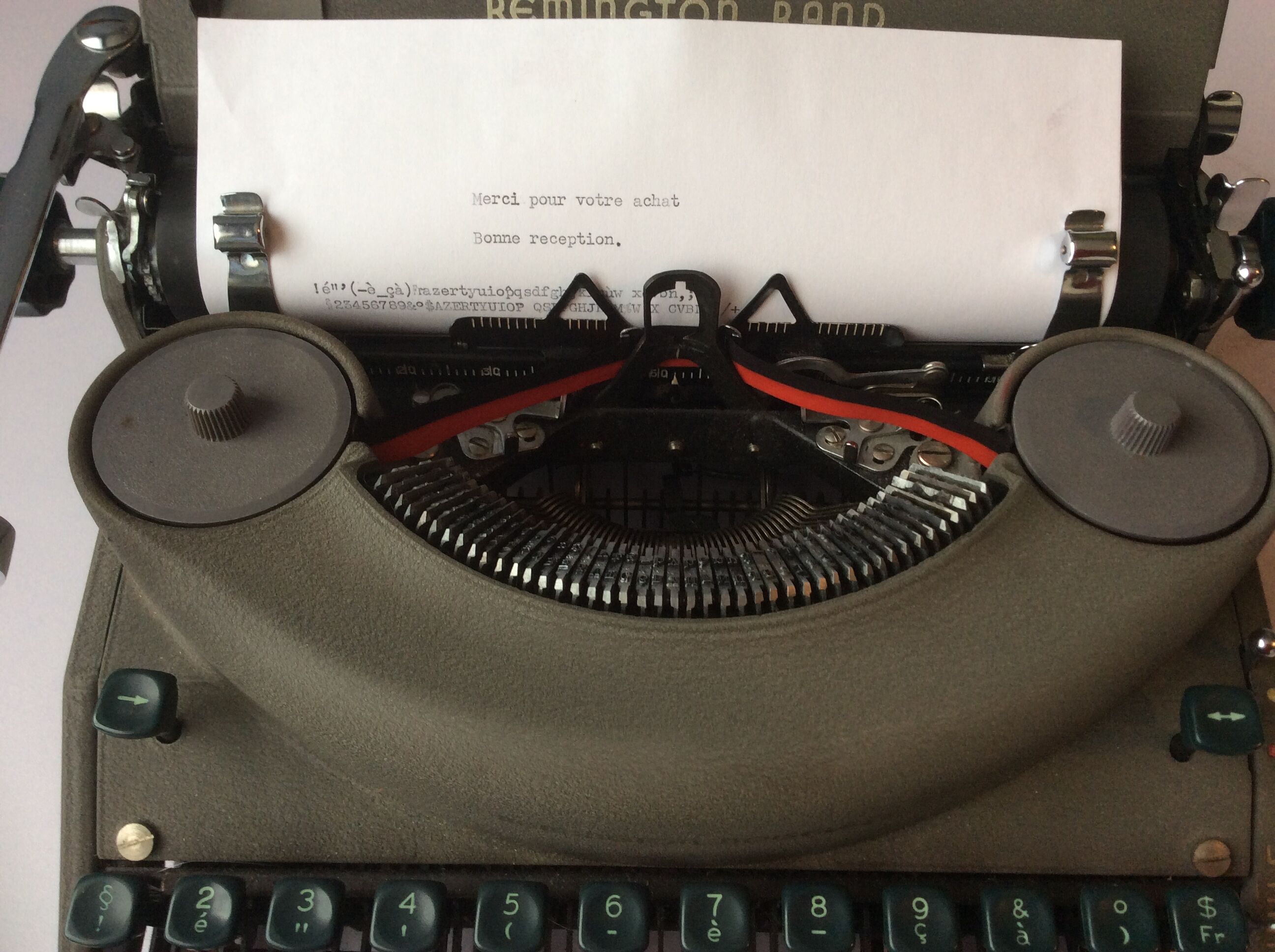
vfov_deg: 44.1
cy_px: 476
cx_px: 638
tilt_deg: -63.5
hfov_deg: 56.9
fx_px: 1177
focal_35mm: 32
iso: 40
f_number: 2.4
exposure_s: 1/50
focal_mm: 3.3
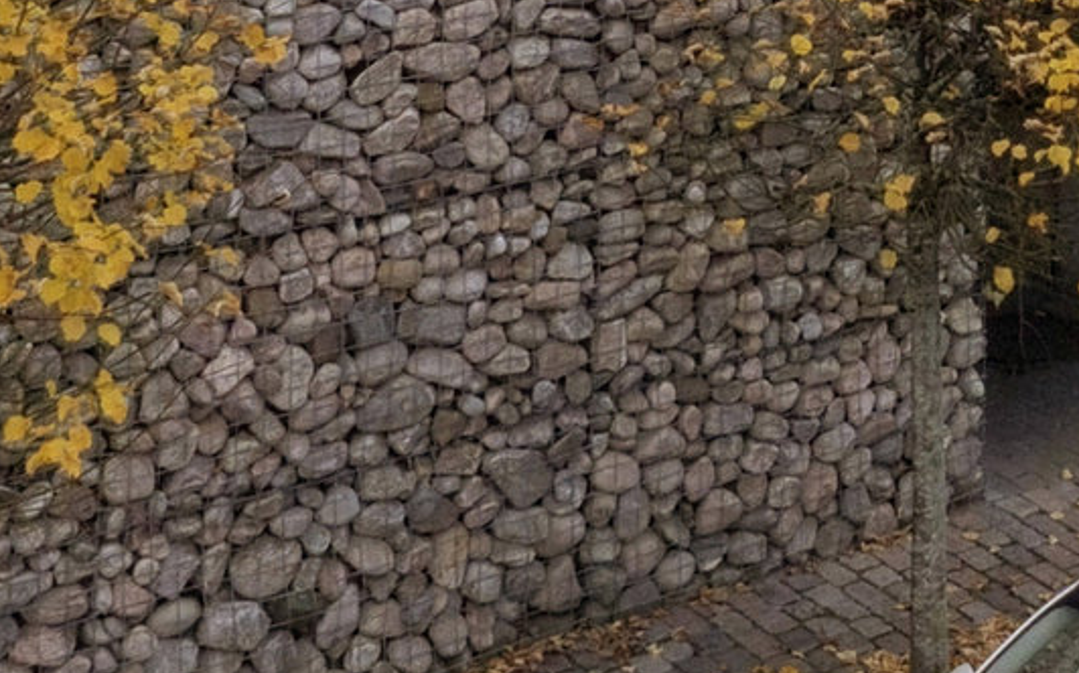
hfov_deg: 20.9
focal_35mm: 95
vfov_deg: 12.0
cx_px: 1156
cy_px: -760
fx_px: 2789
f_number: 8
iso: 200
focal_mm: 11
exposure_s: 1/400
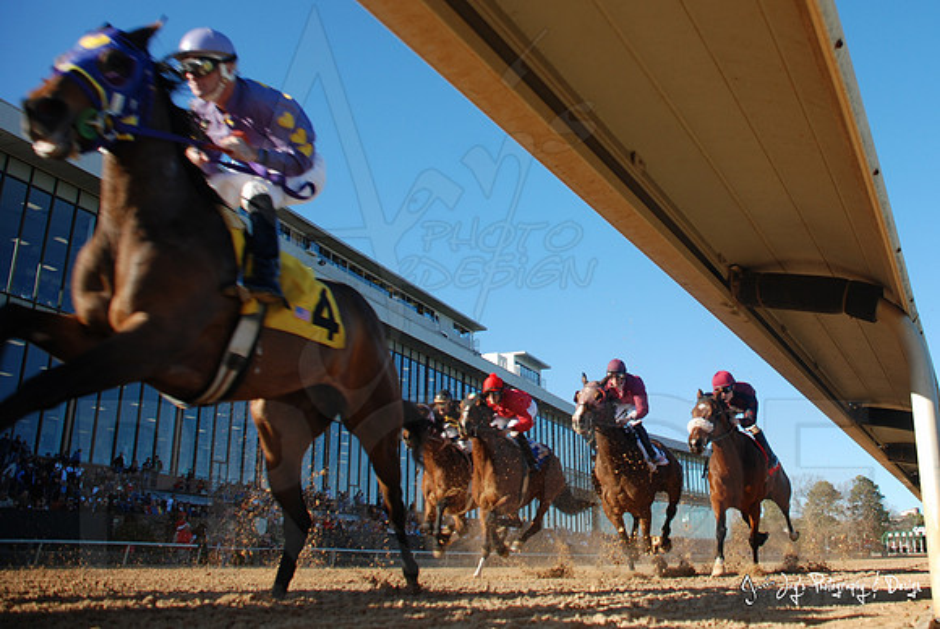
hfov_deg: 61.9
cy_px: 314
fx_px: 784
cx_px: 470
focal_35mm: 30
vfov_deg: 43.7
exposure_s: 1/640
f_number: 4
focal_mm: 20
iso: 100
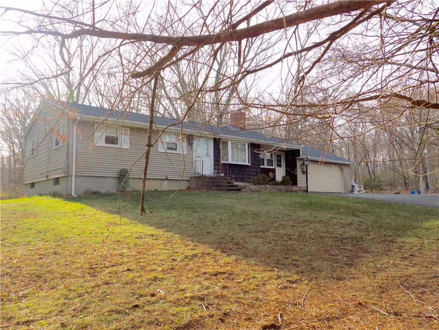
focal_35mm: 30
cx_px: 220
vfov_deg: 46.8
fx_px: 380
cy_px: 165
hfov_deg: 60.0
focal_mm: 5.3
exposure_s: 1/250
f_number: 3.3
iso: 80
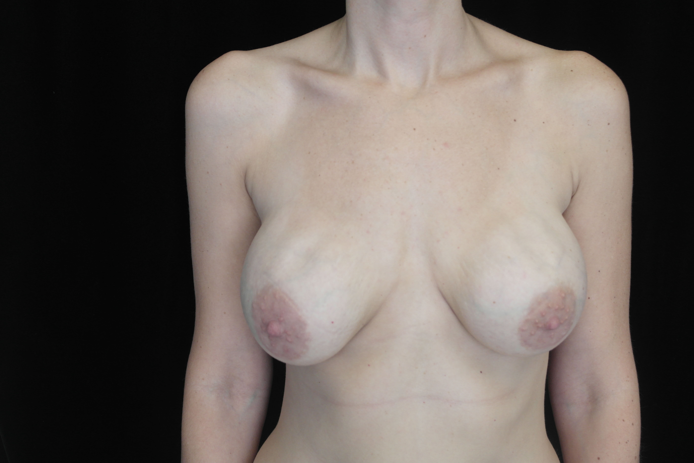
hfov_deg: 40.3
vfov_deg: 27.5
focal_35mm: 49
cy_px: 232
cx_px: 347
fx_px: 945
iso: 400
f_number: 4.5
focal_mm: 32
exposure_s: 1/100
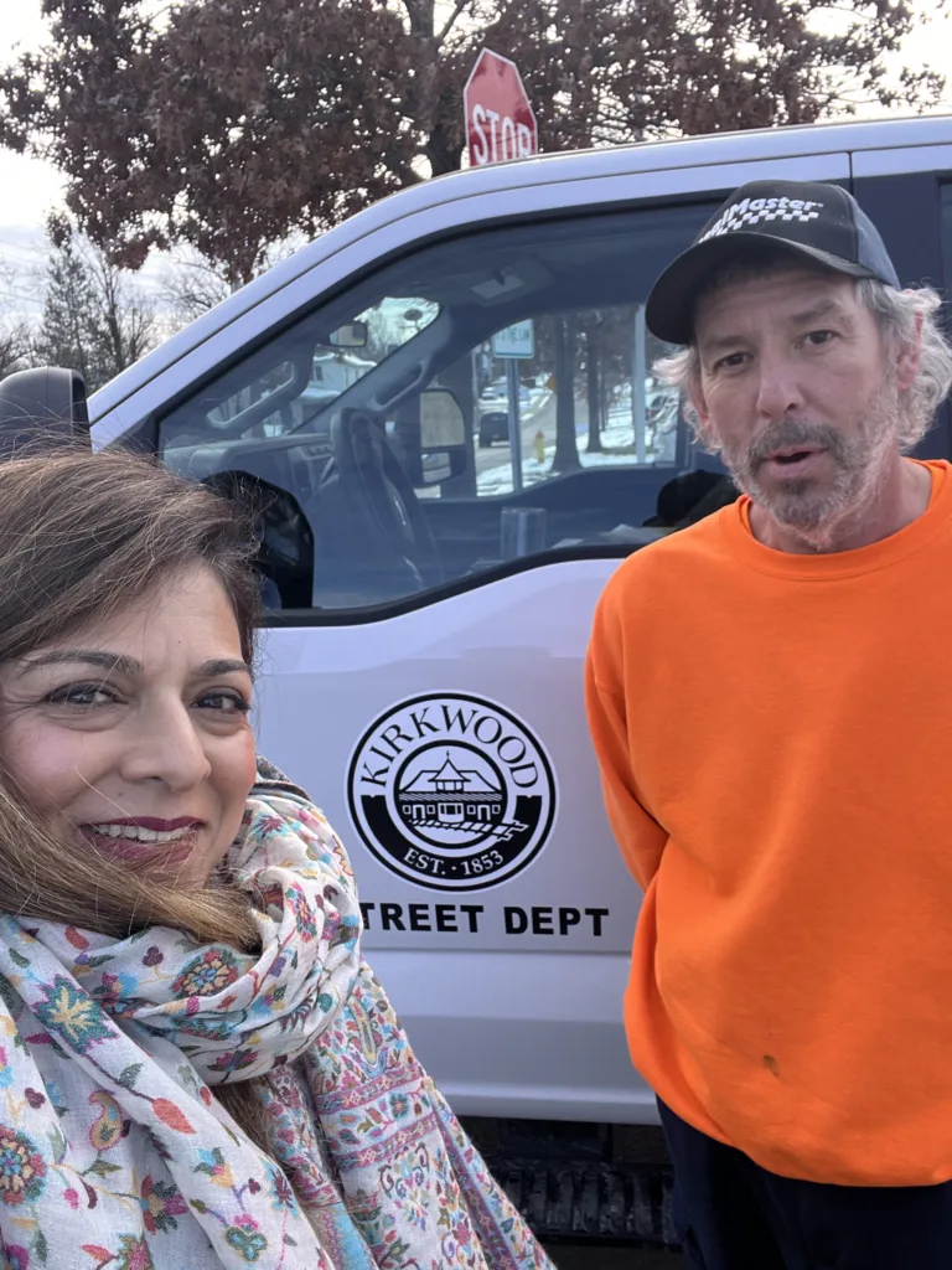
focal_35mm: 30
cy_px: 635
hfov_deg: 46.8
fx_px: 1100
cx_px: 476
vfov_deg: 60.0
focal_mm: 2.71
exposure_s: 1/215
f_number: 2.2
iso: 32
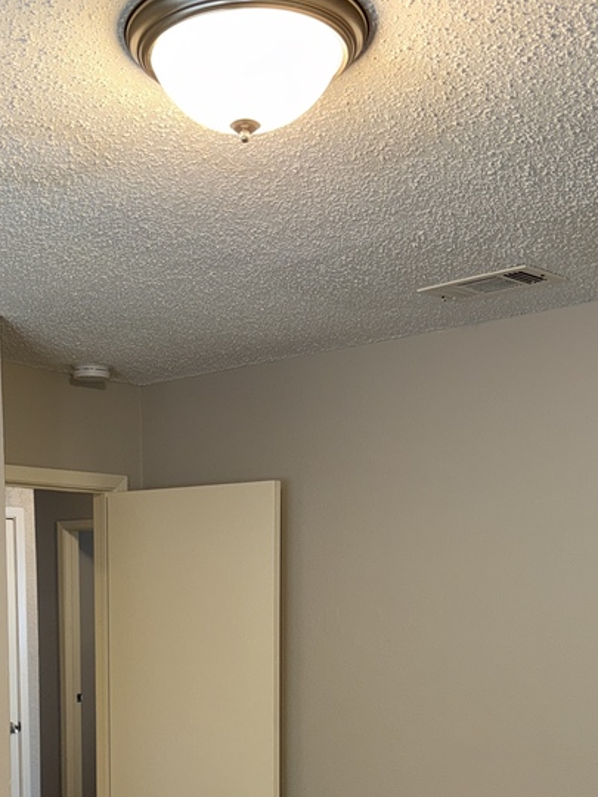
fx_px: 1106
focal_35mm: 48
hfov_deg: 30.1
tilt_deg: -3.7
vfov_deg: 37.9
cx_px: 221
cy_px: 658
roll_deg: -0.7
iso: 80
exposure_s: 1/39
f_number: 1.78
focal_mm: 6.76
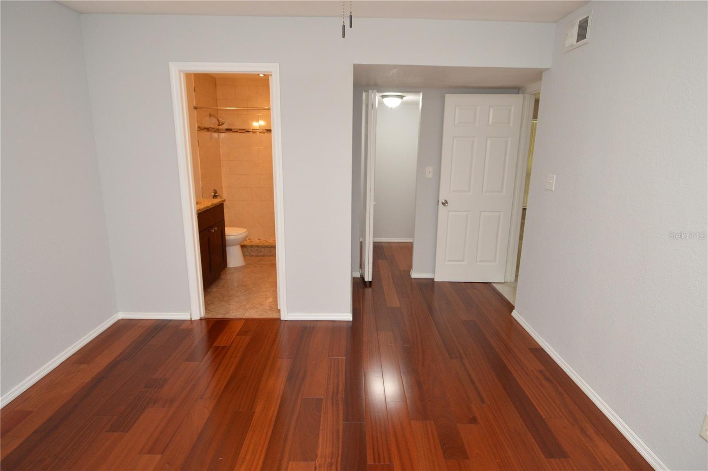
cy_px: 236
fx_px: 354
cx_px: 354
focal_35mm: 18
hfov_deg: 90.1
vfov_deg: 67.3
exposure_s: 1/60
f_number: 4
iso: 1000
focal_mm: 12
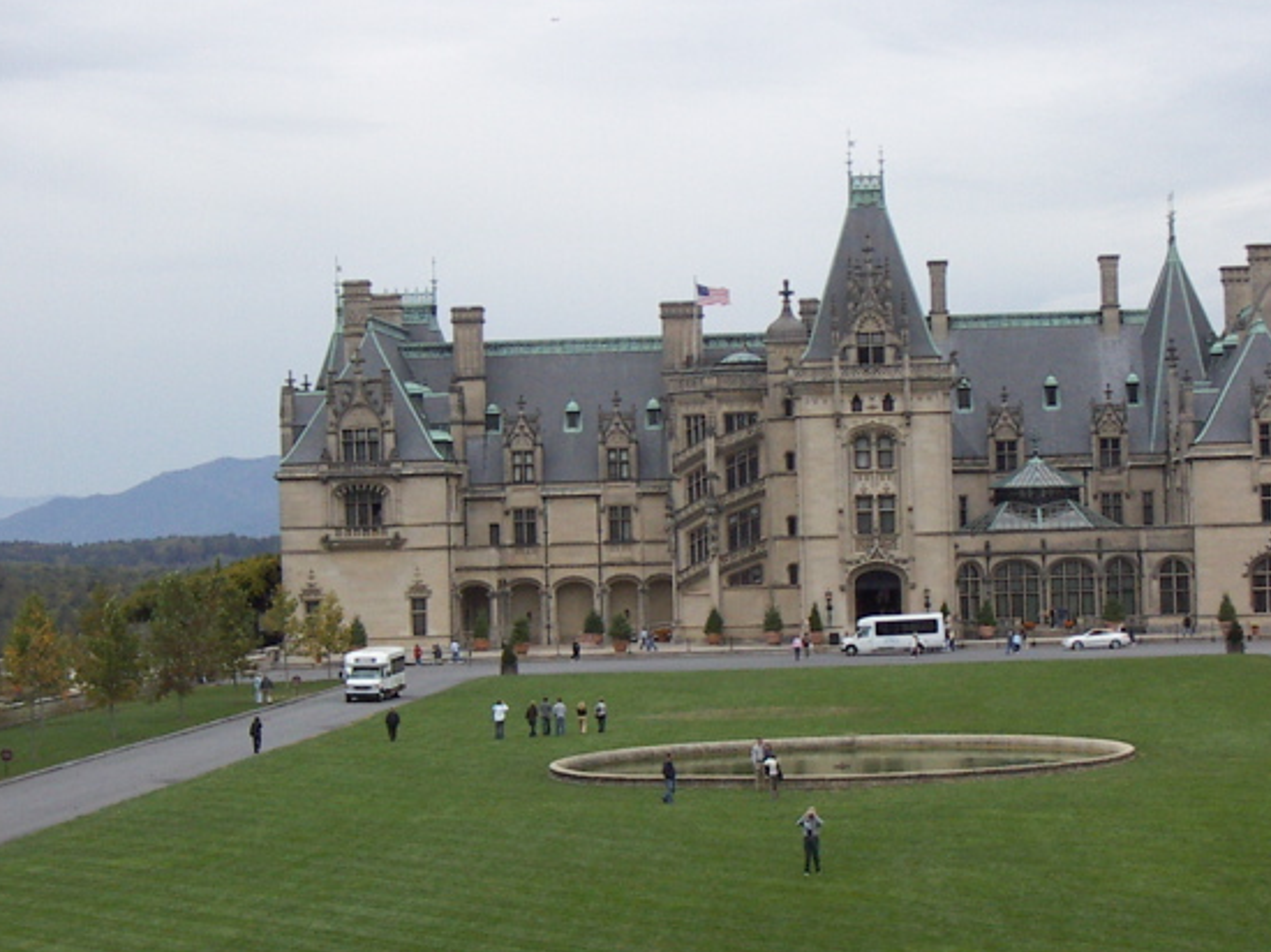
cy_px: 560
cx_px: 826
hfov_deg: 21.0
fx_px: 3413
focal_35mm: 93
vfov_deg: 15.9
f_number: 6.7
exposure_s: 1/160
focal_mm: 8
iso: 80
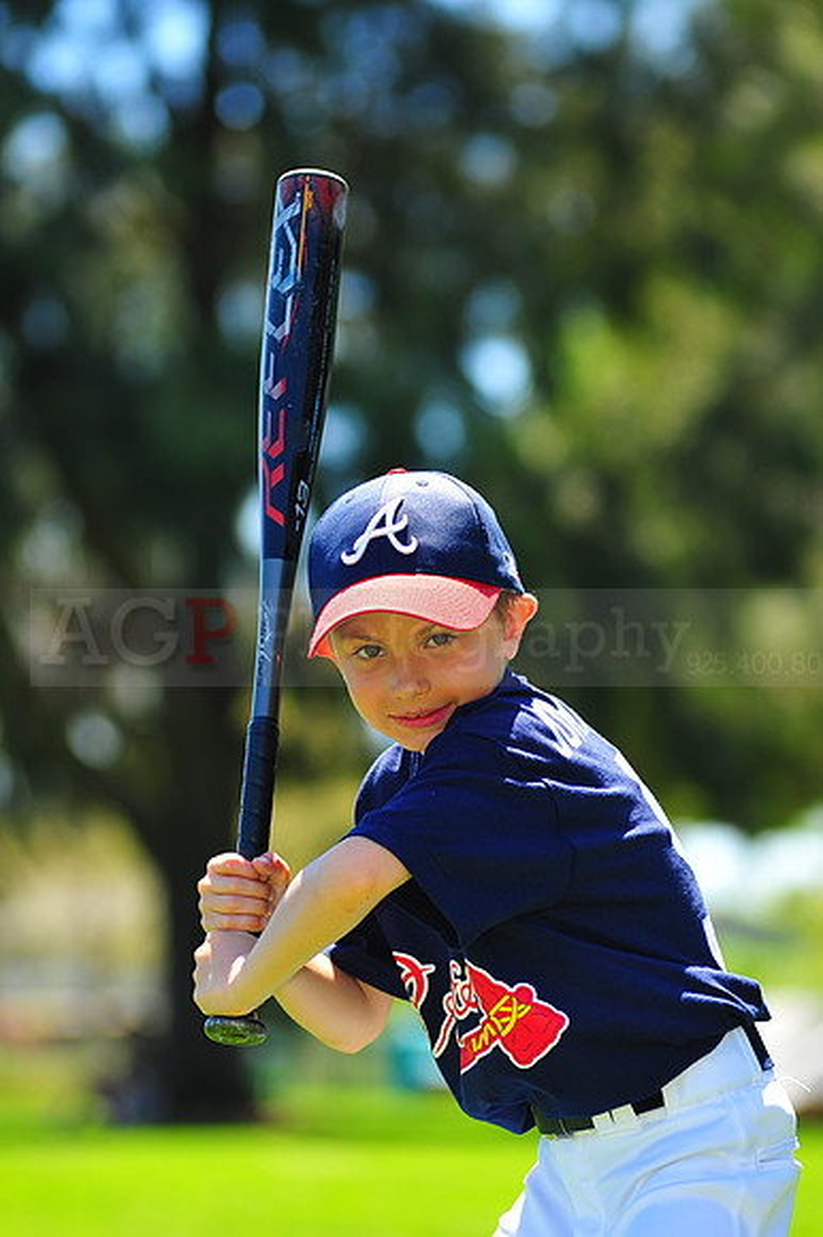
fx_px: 6179
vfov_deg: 11.4
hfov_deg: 7.6
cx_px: 412
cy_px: 618
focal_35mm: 180
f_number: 5
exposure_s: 1/400
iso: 200
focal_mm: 180
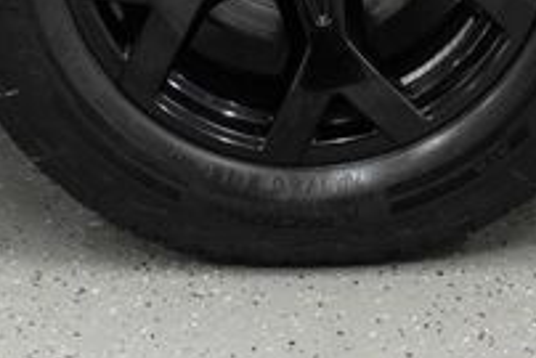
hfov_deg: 15.4
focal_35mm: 133
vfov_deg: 10.0
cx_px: 295
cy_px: -187
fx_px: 1982
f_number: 3.2
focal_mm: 28
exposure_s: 1/40
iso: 200
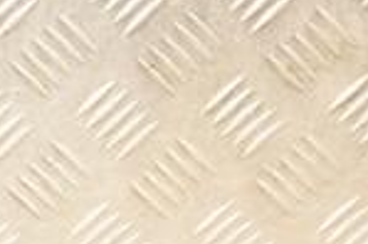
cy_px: 318
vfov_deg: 5.9
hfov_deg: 8.6
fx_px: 2349
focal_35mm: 230
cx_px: -267
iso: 800
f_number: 5
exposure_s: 1/125
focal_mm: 38
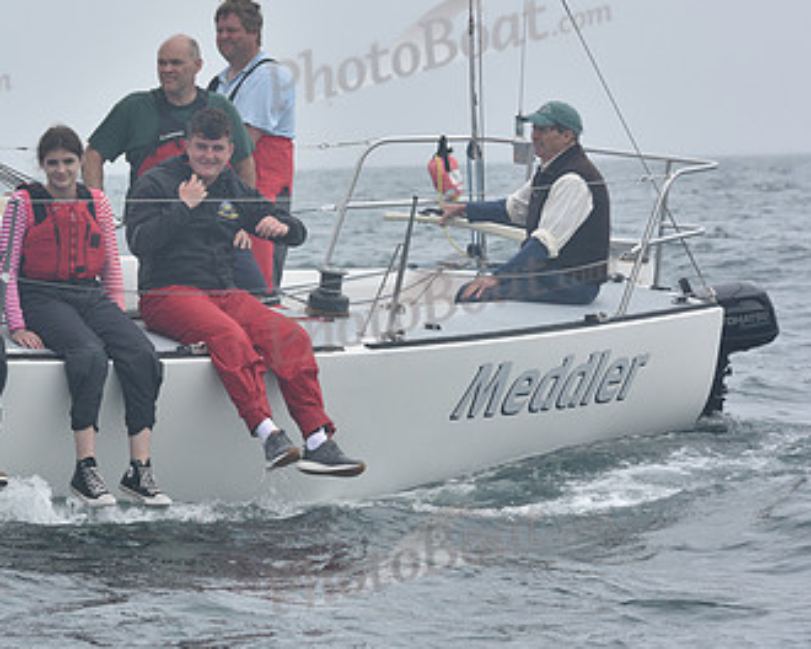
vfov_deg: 6.5
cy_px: 210
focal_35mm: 239
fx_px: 5737
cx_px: 140
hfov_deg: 8.1
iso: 250
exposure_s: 1/800
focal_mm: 145
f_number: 9
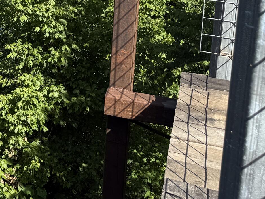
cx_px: -120
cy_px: -53
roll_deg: +2.2
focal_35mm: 77
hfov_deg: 21.6
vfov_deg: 18.0
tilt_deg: -11.8
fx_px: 589
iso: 80
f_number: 1.78
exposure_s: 1/1949
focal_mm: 6.76
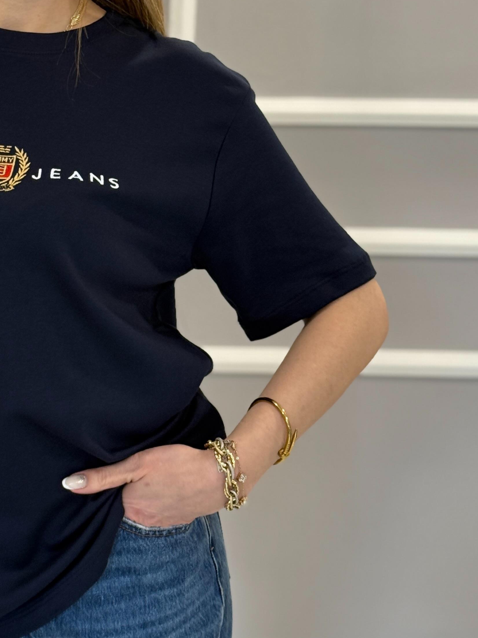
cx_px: 44
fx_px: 1620
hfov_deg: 16.5
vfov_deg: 22.2
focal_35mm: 88
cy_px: 247
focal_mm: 6.76
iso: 160
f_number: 1.78
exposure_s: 1/60
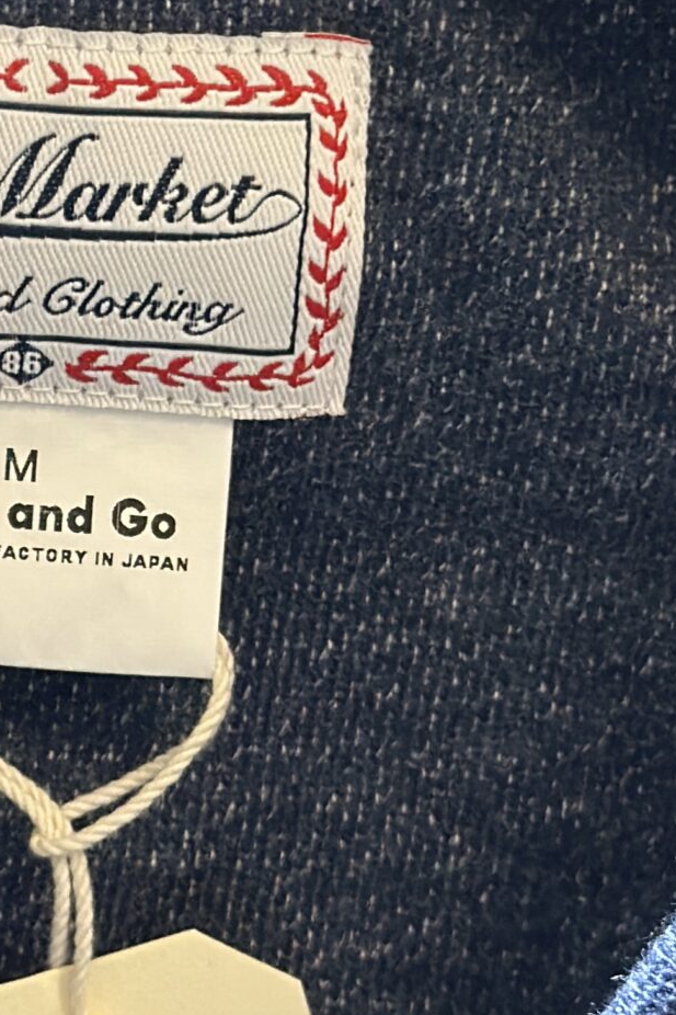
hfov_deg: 9.9
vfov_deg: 14.8
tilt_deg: -22.9
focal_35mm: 138
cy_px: 288
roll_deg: -1.8
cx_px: 39
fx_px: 3888
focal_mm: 6.86
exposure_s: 1/40
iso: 400
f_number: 1.78
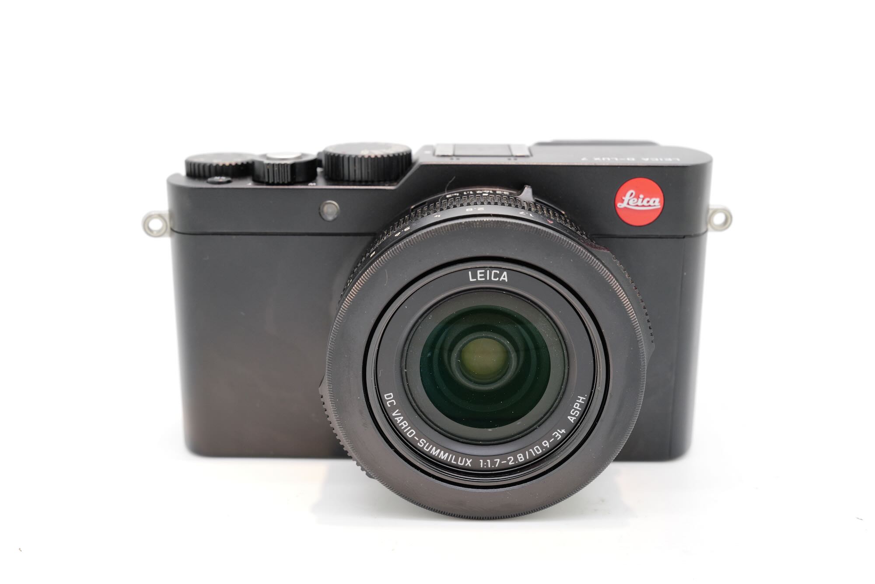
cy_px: 292
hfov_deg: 45.4
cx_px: 438
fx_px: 1045
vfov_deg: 31.2
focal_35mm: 43
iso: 800
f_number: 9
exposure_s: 1/60
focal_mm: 43
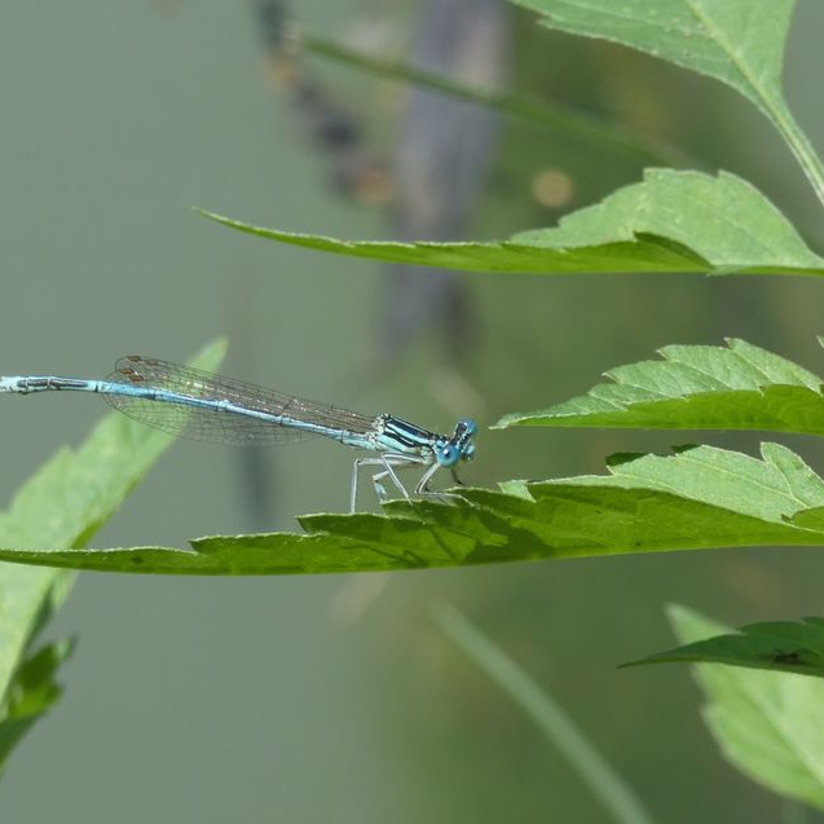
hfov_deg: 8.7
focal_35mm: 200
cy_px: 411
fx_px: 5386
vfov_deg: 8.7
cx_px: 380
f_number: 5.5
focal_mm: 30.2
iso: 80
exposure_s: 1/160
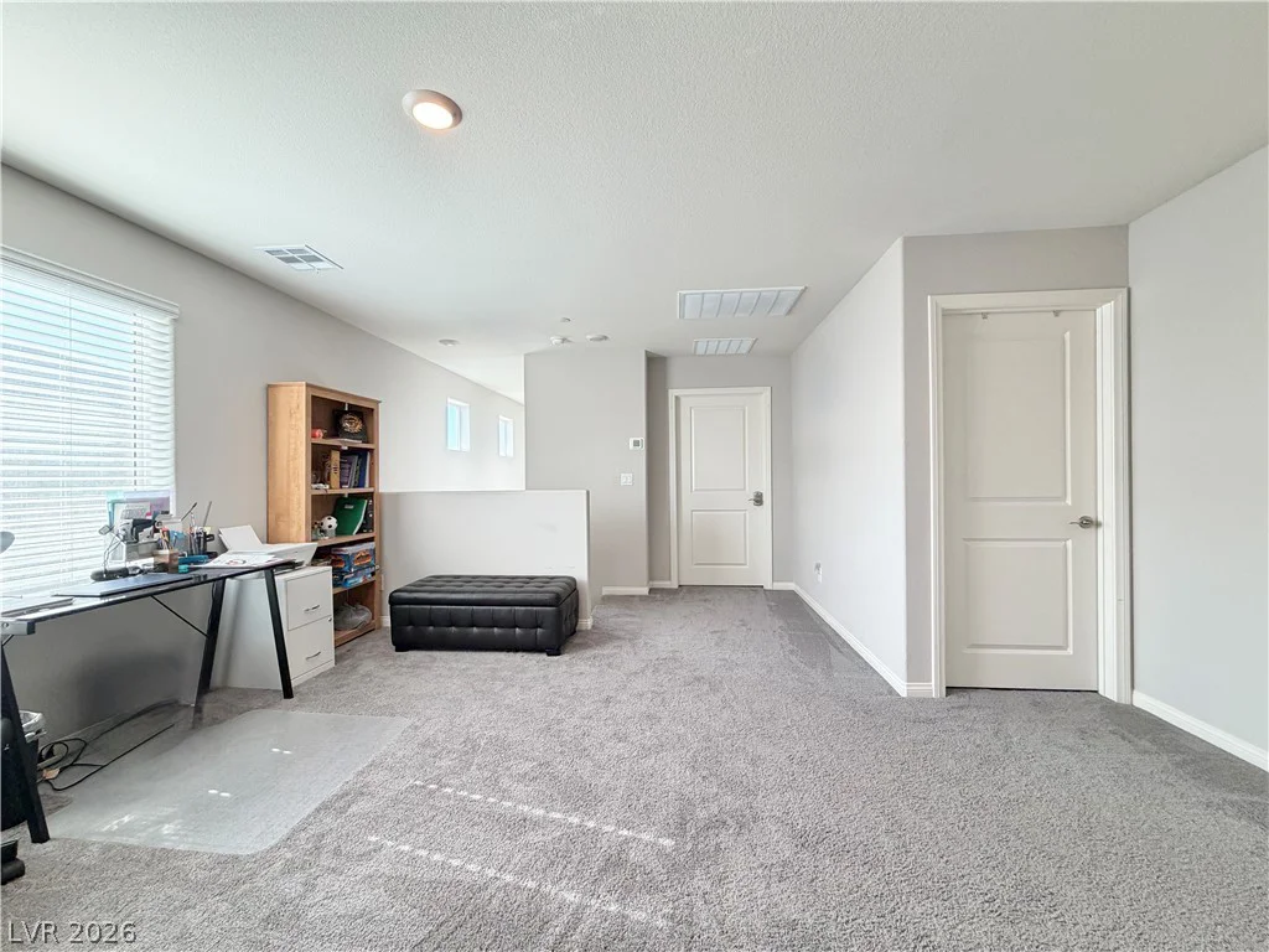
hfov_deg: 102.1
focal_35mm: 14
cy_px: 476
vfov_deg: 85.7
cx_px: 634
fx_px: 513
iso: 200
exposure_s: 1/120
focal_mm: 2.22
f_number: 2.2
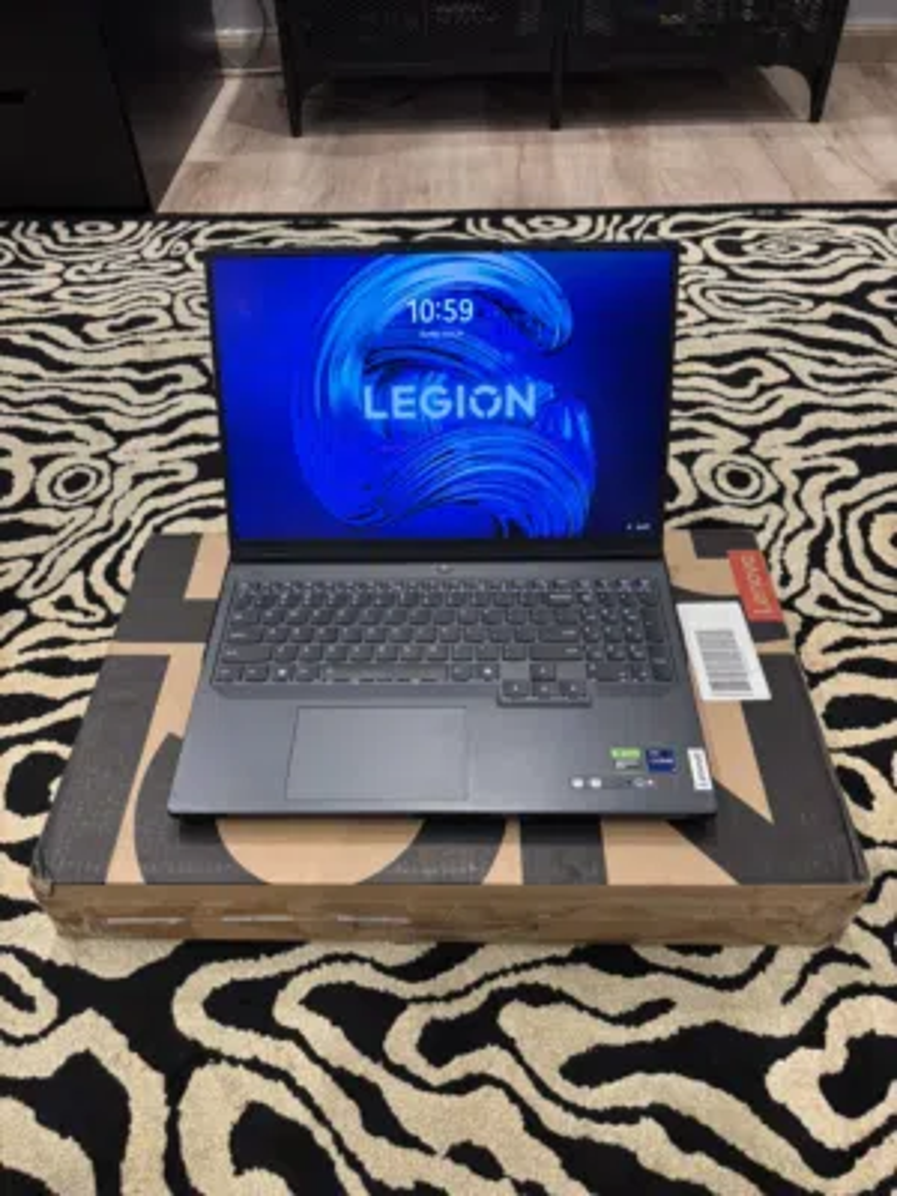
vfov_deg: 67.3
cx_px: 448
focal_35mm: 26
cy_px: 598
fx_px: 898
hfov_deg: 53.1
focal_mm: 5.96
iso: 160
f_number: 1.6
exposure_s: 1/50
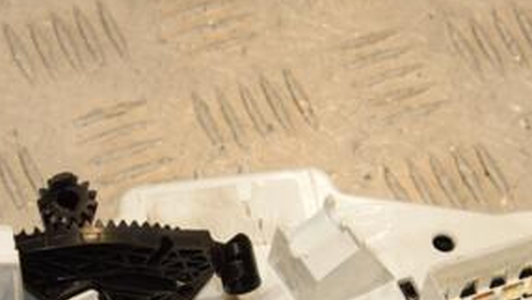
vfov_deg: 7.3
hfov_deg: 13.0
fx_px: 2328
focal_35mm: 165
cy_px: 352
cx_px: 214
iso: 800
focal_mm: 50
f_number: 10
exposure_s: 1/200
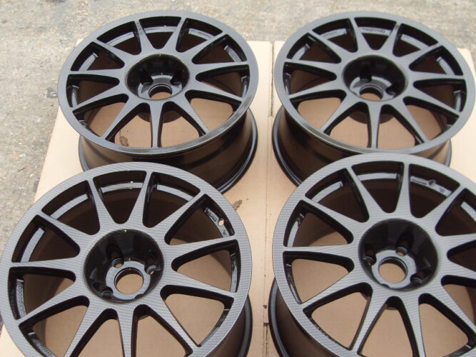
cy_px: 208
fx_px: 577
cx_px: 257
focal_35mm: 42
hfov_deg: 44.8
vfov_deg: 34.3
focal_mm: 6.3
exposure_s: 1/60
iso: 100
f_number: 2.8
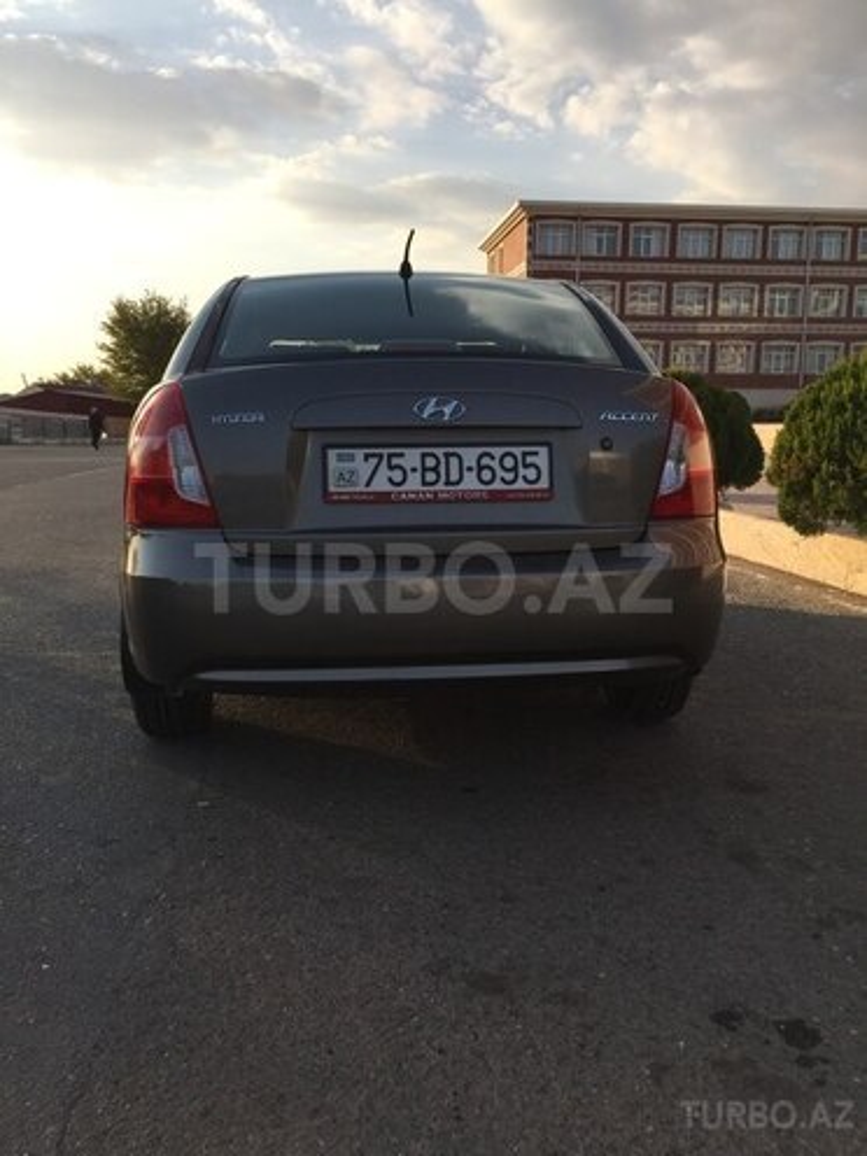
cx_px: 434
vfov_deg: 61.7
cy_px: 578
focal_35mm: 29
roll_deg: +0.4
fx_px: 968
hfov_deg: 48.2
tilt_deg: -8.0
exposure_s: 1/1068
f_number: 2.2
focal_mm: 4.15
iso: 32
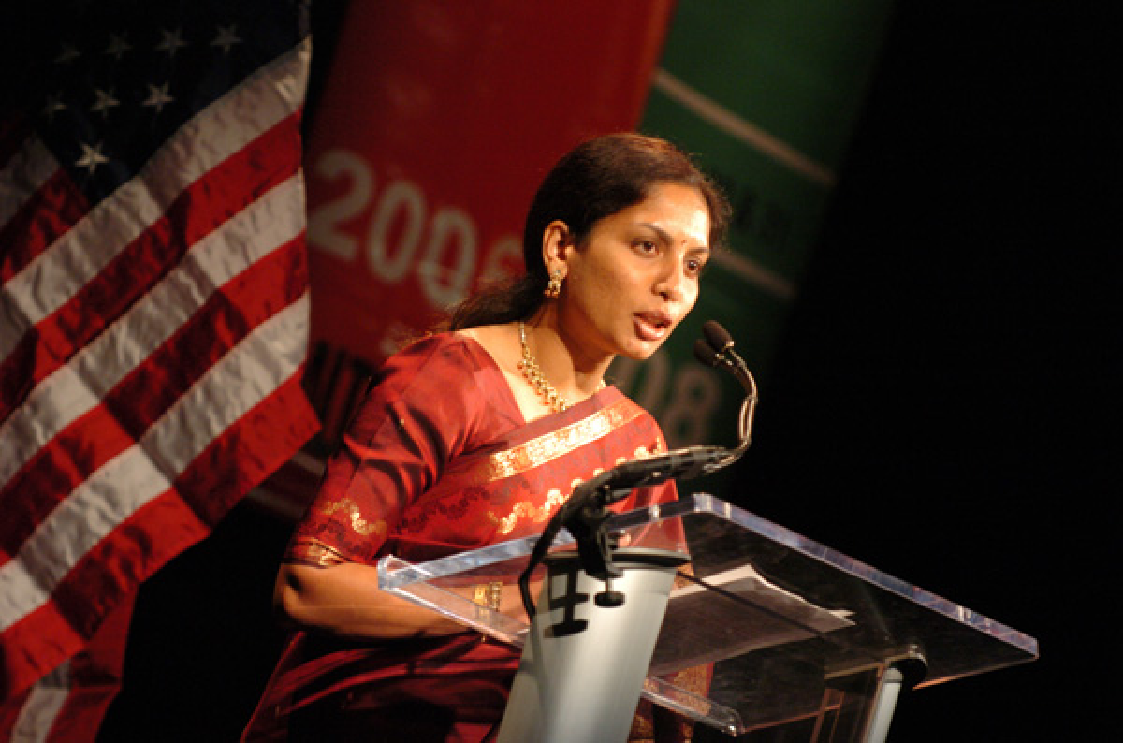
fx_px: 9336
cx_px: 562
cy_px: 372
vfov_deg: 4.6
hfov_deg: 6.9
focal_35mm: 300
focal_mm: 200
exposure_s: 1/80
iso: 800
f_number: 2.8
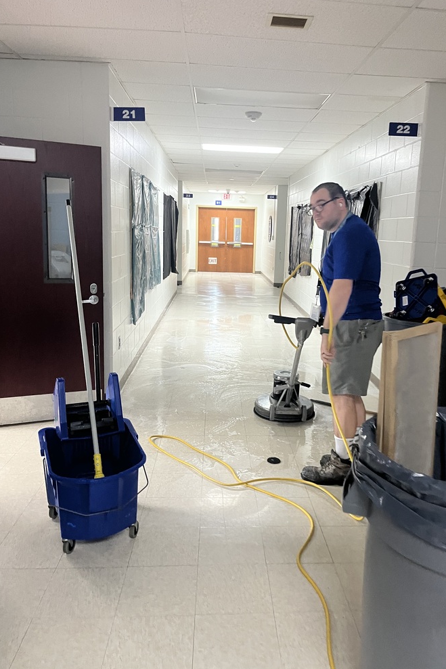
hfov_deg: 46.3
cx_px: 247
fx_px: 520
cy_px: 327
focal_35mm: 28
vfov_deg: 65.5
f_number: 1.6
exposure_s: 1/60
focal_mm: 5.1
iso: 250
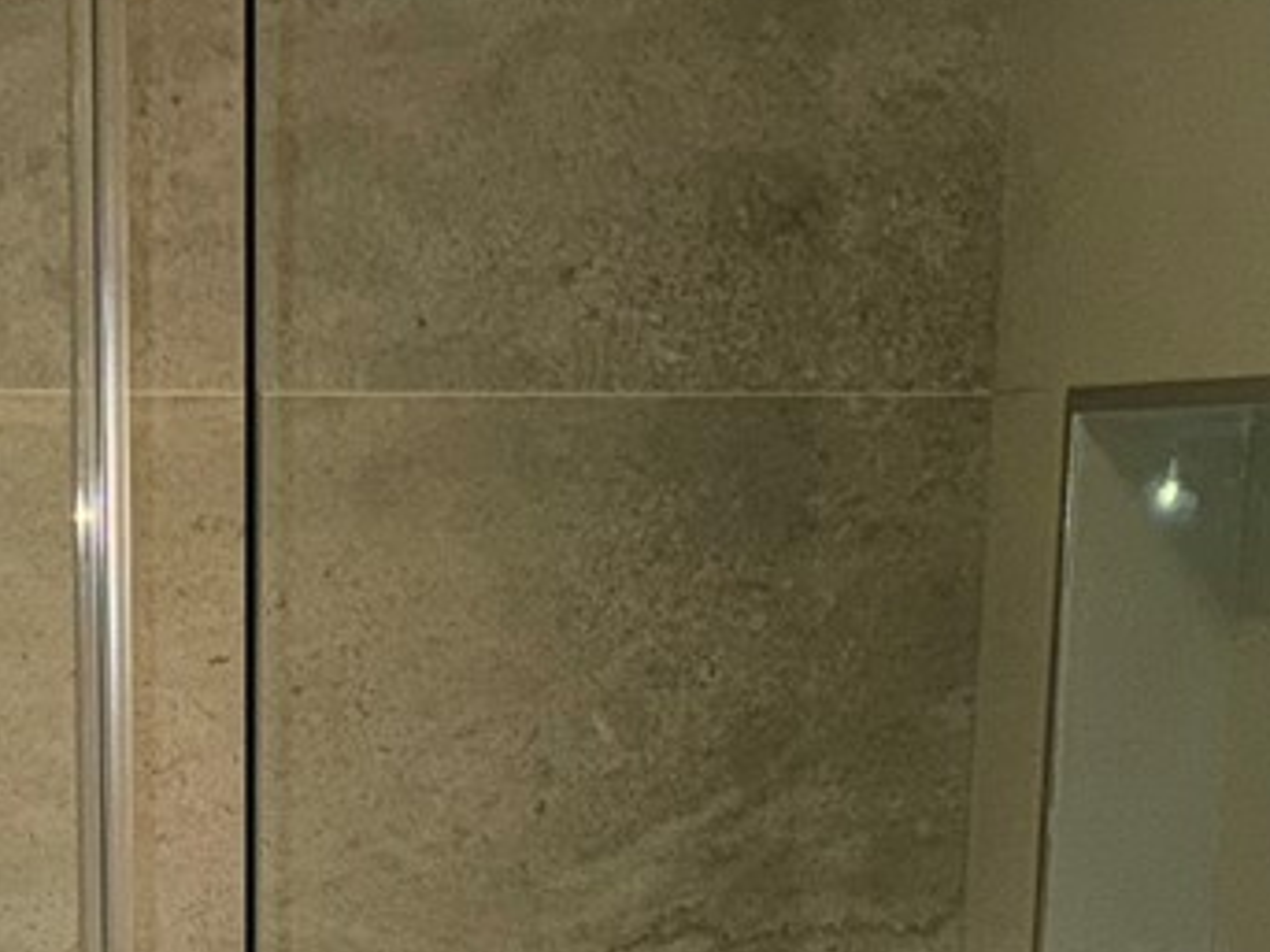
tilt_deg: -17.8
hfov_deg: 17.4
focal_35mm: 112
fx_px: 4108
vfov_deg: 12.0
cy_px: 1811
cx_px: 230
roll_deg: +0.6
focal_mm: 6.76
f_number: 1.78
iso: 64
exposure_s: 1/120
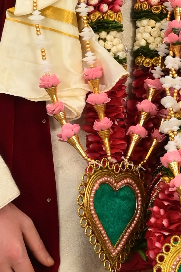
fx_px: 1350
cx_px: 224
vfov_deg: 11.5
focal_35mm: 179
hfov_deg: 7.6
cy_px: 201
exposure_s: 1/125
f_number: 9
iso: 1250
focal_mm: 31.5
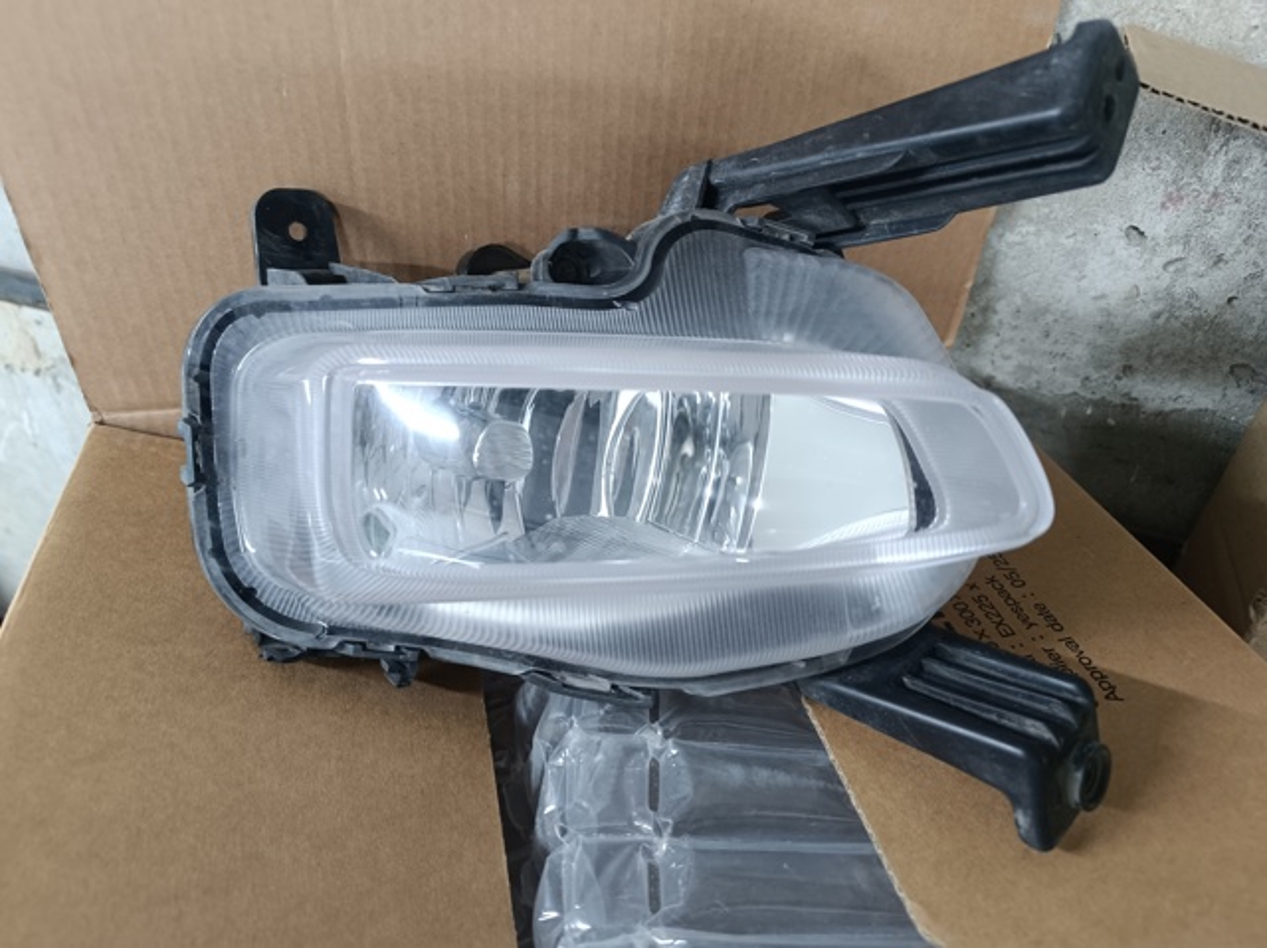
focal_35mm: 24
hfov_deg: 71.6
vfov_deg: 56.8
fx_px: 878
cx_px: 634
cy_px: 474
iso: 1067
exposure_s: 1/33.3
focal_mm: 6.14
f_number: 1.65
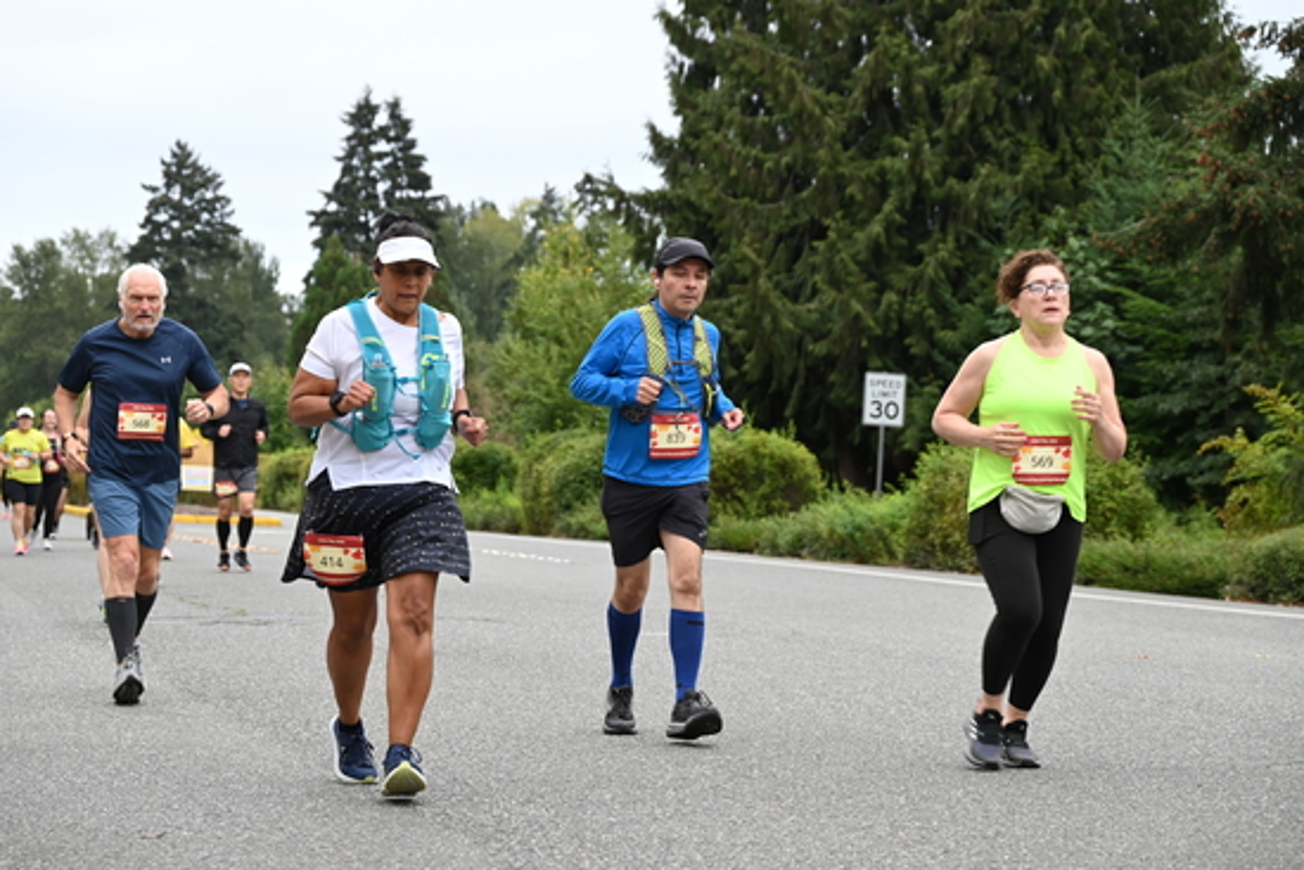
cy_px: 435
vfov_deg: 15.0
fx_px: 3297
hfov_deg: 22.4
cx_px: 652
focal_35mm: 91
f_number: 6.3
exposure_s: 1/125
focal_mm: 91
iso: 560
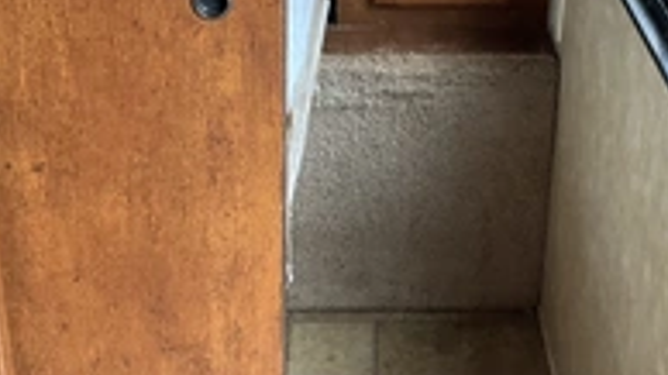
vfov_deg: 18.1
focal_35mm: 65
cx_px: 427
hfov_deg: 32.2
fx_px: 1151
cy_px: 3
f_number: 1.8
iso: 80
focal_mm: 3
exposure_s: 1/60
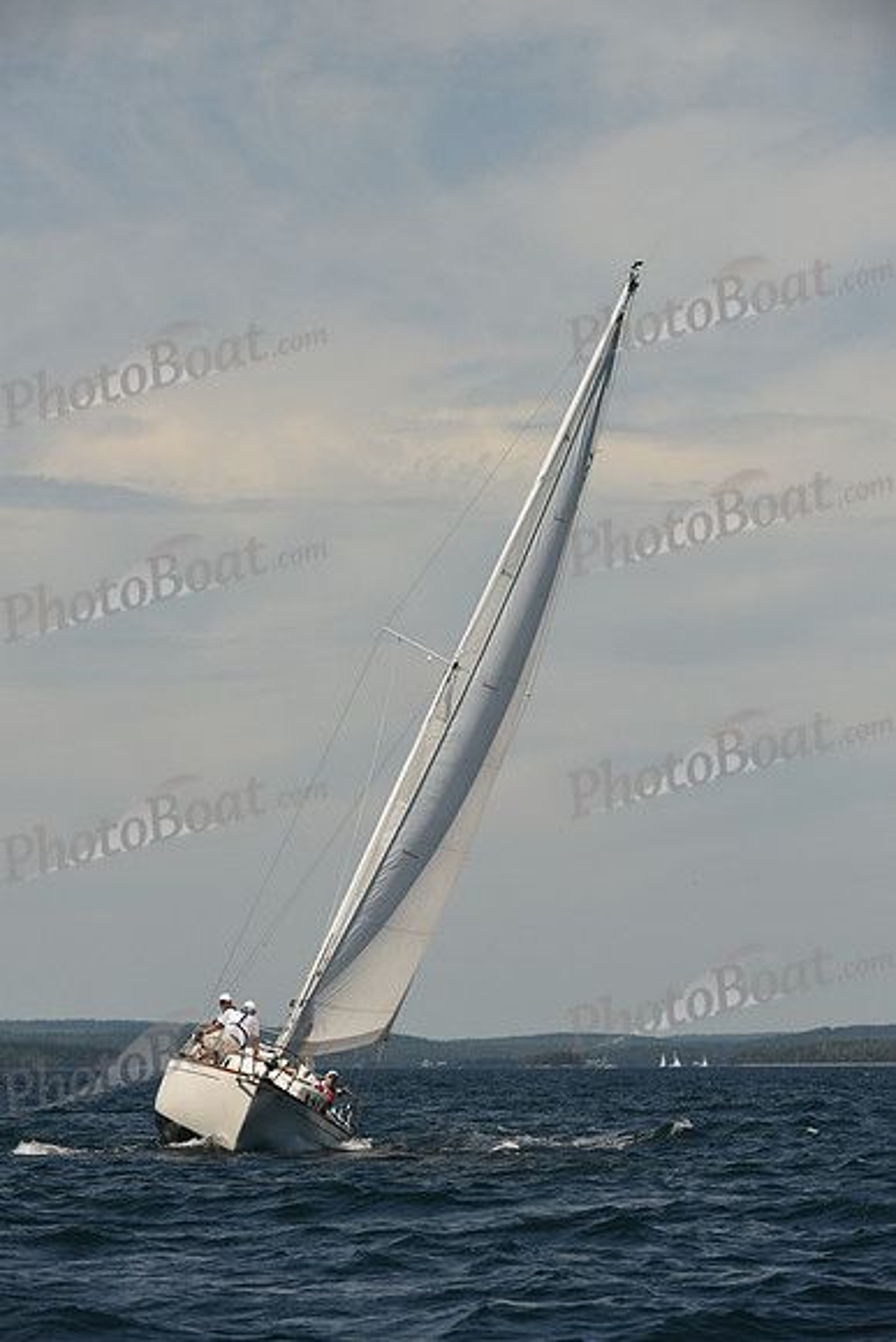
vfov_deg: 10.3
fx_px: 7462
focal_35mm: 200
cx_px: 448
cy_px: 671
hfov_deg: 6.9
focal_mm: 200
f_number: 8
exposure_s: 1/1000
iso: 250
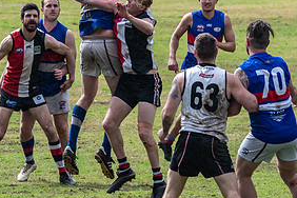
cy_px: 8
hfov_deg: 2.6
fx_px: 6533
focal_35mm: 792
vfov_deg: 1.7
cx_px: 41
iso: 1250
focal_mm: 220
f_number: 7.1
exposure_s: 1/4000
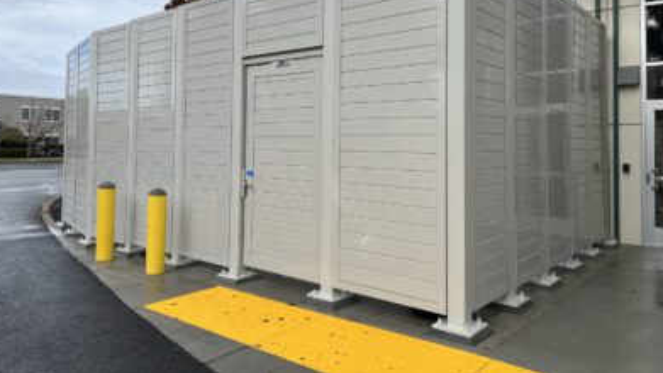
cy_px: 122
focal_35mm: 29
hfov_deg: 66.1
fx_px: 510
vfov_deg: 39.7
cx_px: 327
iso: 50
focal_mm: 5.1
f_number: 1.6
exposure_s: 1/2632
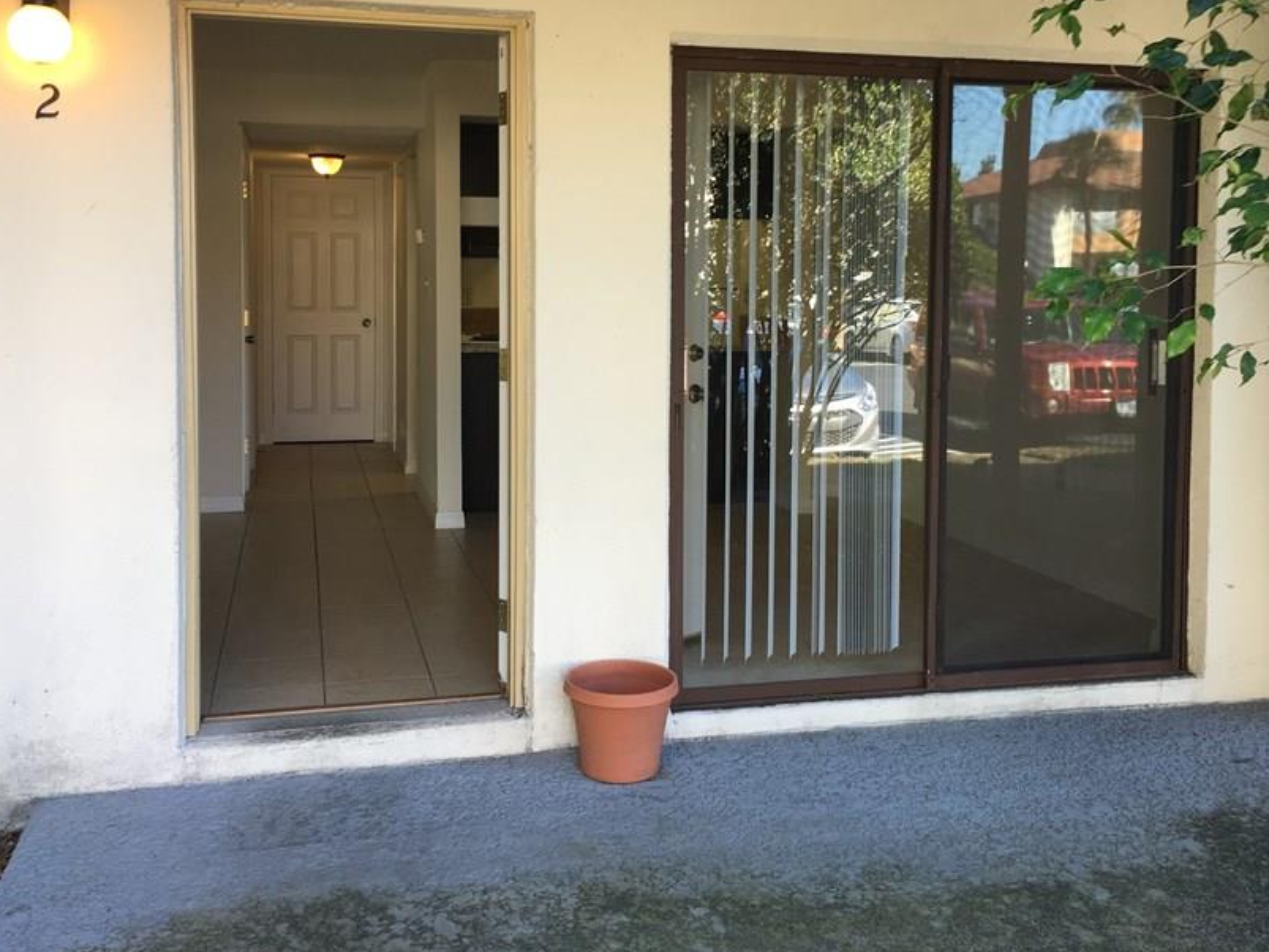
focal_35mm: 37
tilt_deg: -3.2
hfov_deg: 50.1
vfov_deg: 38.4
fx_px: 1356
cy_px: 351
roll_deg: -0.4
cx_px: 662
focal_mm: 4.15
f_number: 2.2
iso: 40
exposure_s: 1/120
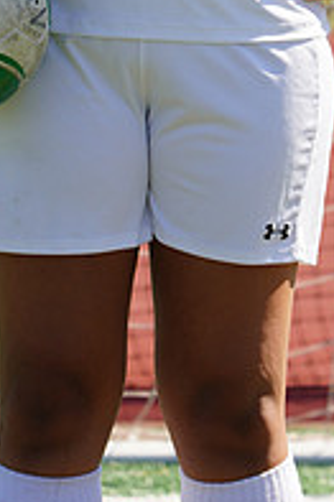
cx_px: 105
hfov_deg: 1.5
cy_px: -110
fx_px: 12588
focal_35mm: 903
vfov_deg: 2.3
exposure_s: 1/250
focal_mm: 306
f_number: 11
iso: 200
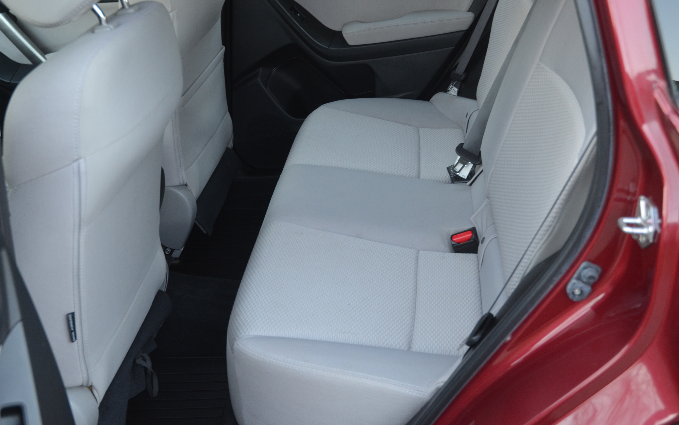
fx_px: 879
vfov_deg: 27.1
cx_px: 339
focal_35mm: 48
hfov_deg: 42.2
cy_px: 201
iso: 800
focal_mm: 31
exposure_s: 1/40
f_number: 4
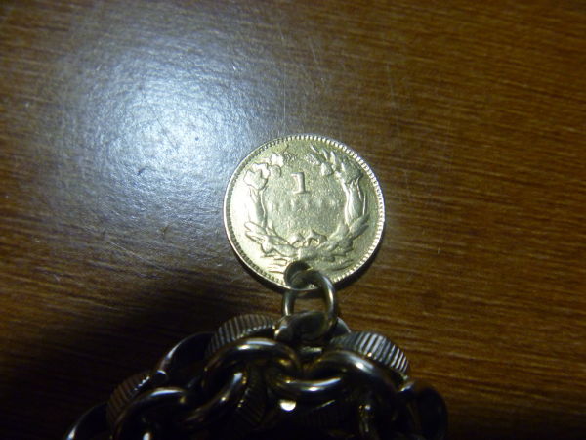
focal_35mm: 35
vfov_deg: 40.7
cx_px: 293
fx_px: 593
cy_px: 220
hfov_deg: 52.6
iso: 400
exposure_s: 1/20
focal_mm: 6.3
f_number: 3.5
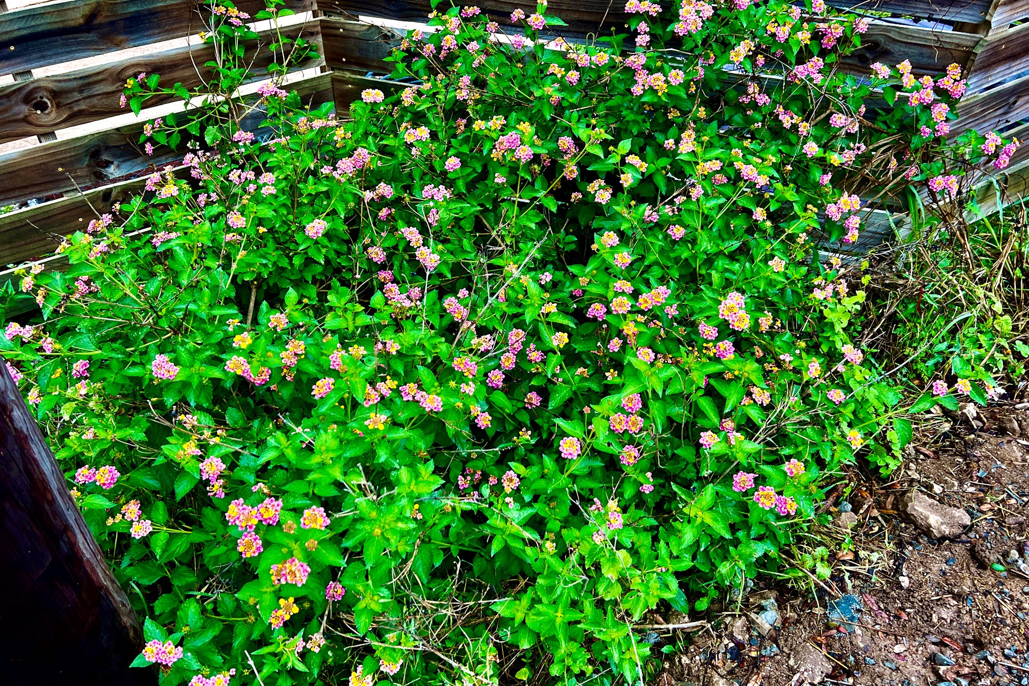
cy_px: 332
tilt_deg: -40.8
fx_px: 800
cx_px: 506
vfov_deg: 46.4
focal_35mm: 28
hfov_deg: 65.5
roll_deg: -1.5
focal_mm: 5.7
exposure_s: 1/121
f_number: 1.5
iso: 50
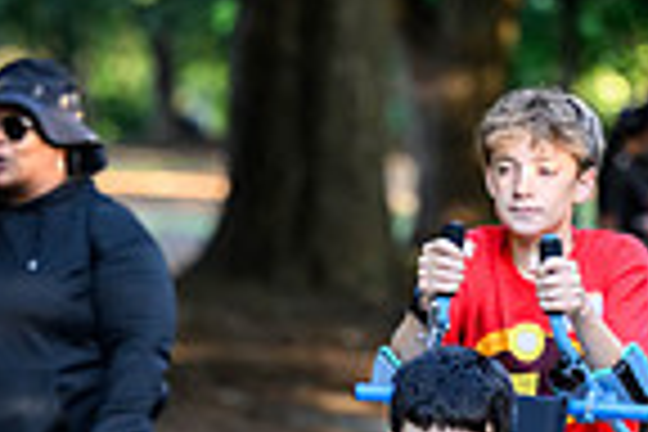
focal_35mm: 502
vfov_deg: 2.7
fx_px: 9035
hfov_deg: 4.1
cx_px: 243
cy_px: 628
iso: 900
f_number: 2.8
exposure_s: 1/800
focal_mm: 125
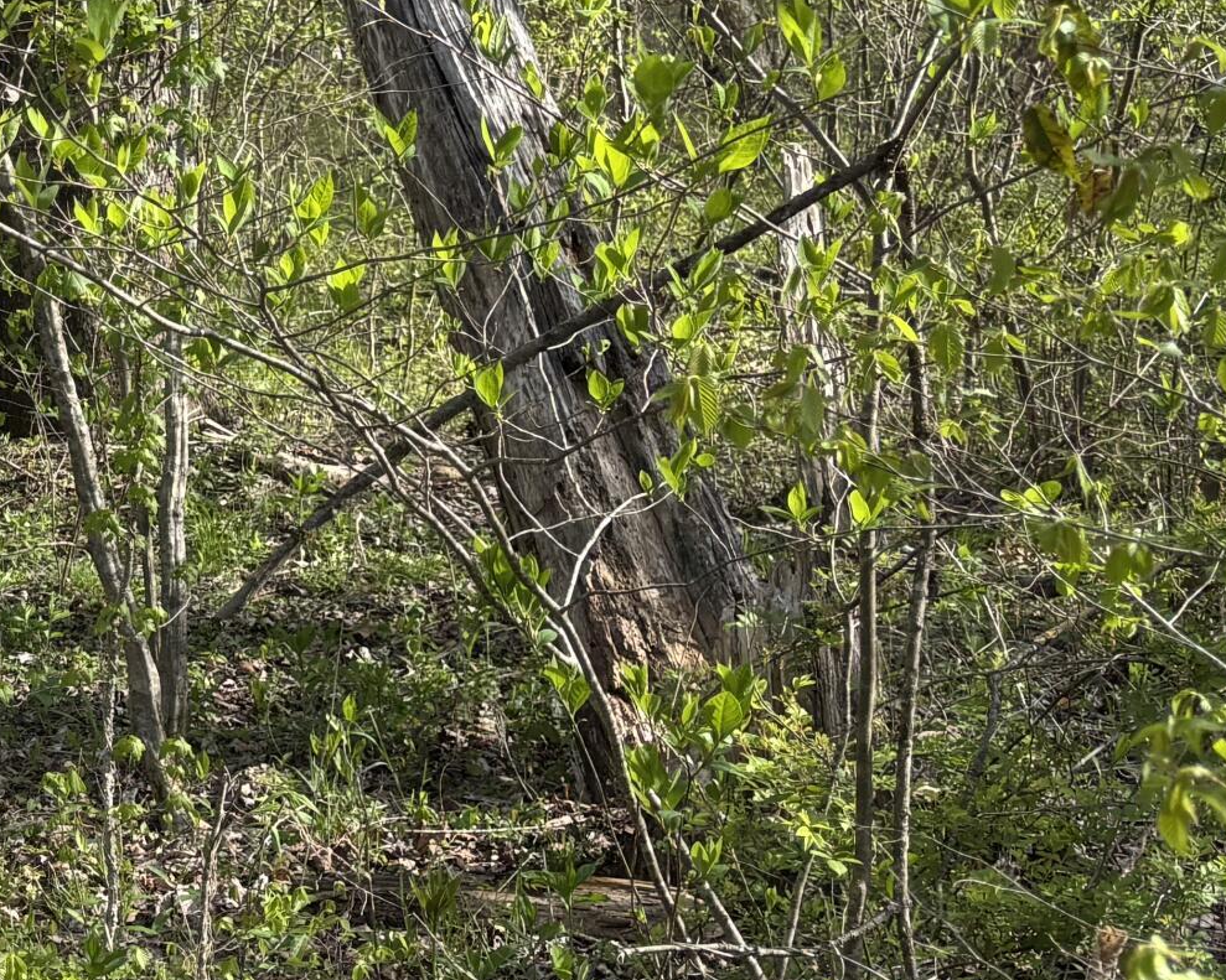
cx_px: -590
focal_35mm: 77
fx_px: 2794
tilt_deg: -8.7
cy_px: 321
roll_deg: +1.2
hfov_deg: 21.1
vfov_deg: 19.8
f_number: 1.6
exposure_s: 1/935
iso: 50
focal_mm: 5.96
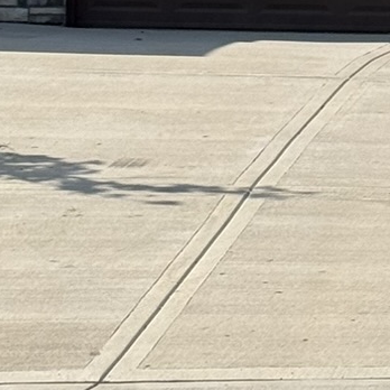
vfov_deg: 6.8
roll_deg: -1.4
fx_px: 3187
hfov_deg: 7.0
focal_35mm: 250
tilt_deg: +6.0
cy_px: -408
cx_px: 399
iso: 100
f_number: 1.78
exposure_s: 1/6536
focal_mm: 6.76
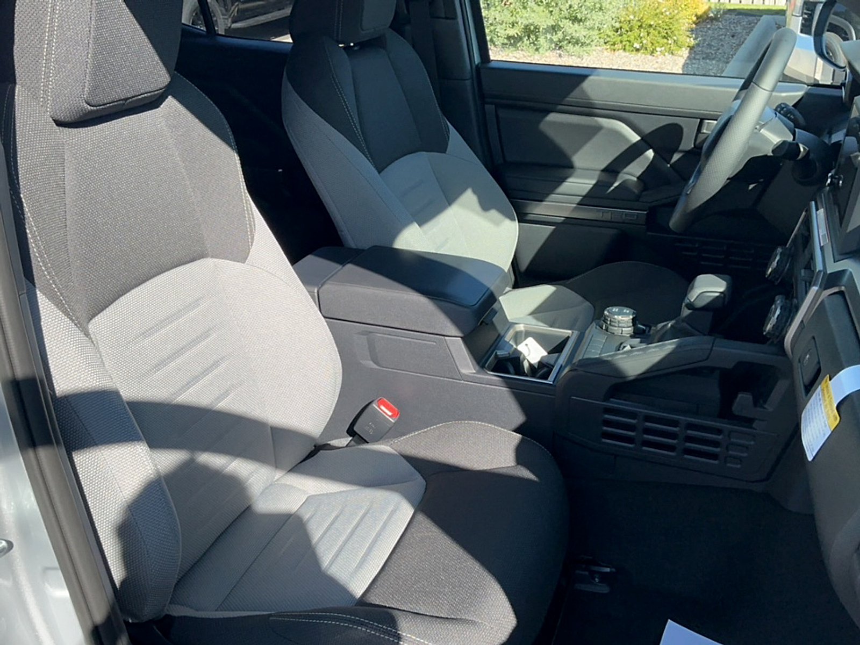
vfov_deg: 46.8
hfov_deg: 60.0
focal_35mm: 30
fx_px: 745
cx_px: 430
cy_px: 322
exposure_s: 1/568
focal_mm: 3
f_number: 1.8
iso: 25
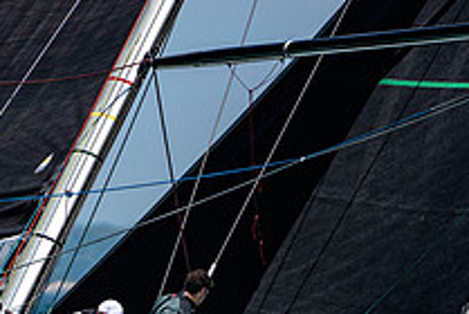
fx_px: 14651
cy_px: 376
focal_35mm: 1123
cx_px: -11
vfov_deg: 1.2
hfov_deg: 1.8
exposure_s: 1/3200
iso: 400
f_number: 5.6
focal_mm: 270
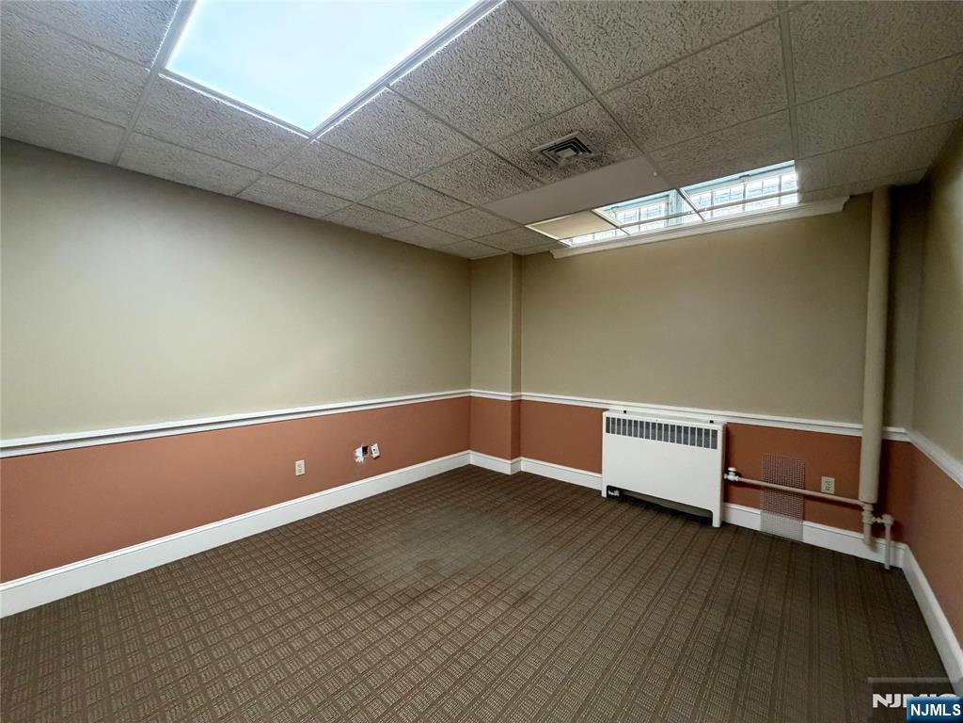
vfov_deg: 85.7
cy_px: 362
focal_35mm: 14
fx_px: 389
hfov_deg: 102.1
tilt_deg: -2.2
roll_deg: +0.6
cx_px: 482
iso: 800
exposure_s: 1/60
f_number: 2.2
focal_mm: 2.22
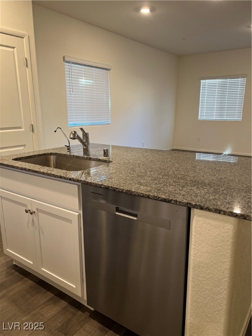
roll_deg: -0.4
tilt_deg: -12.7
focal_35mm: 26
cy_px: 168
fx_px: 252
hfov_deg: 53.1
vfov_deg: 67.3
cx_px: 126
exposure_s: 1/60
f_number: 1.5
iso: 80
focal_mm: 5.7
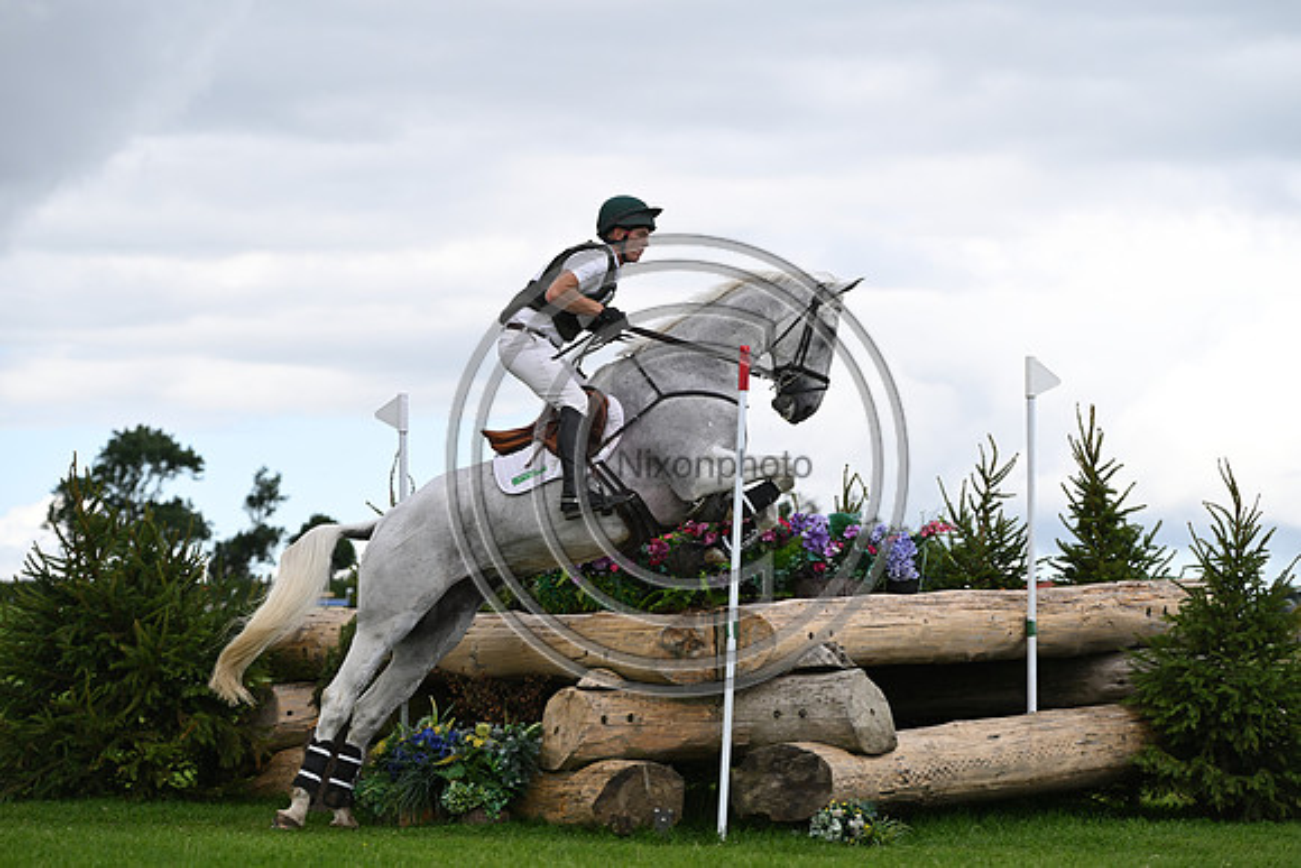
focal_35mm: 116
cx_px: 650
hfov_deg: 17.6
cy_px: 434
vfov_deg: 11.8
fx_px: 4193
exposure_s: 1/1250
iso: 280
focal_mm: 116
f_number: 4.5
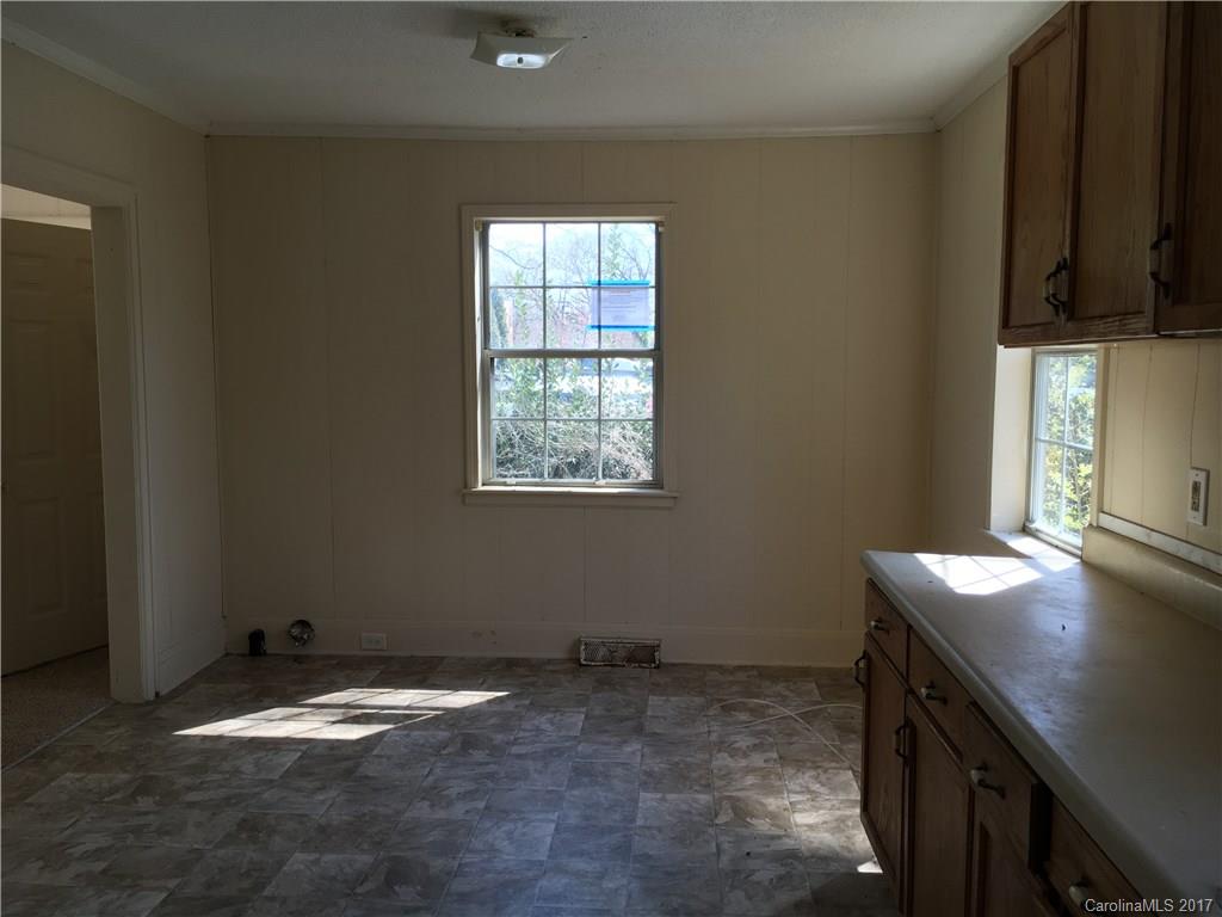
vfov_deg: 48.2
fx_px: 1024
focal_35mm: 29
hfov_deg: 61.7
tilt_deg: -6.7
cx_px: 611
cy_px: 458
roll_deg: +0.0
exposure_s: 1/120
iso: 32
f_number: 2.2
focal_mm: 4.15
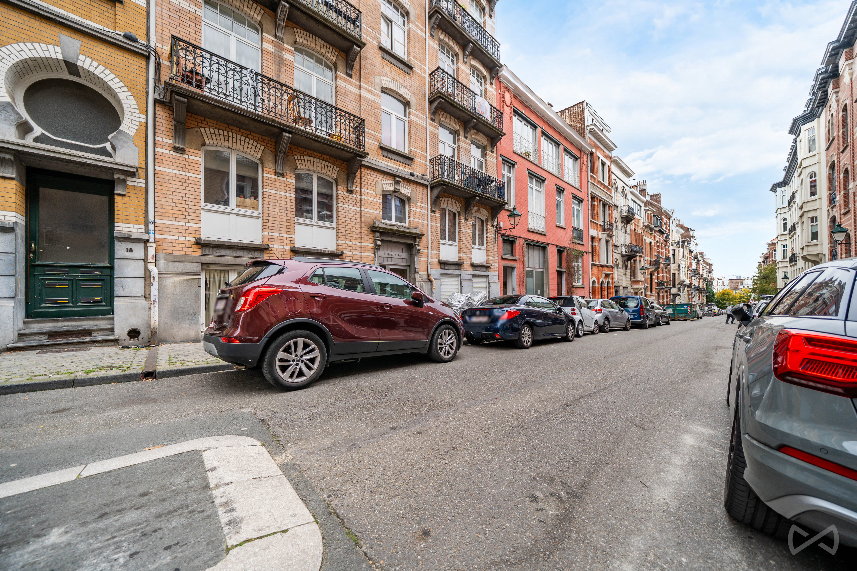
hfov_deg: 112.6
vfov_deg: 90.0
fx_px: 286
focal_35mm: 12
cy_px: 286
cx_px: 428
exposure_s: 1/125
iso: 100
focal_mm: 12
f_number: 4
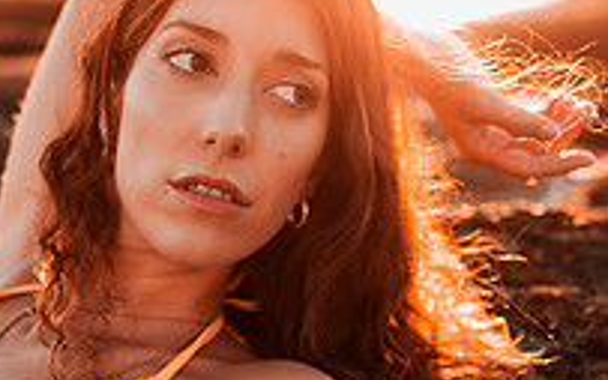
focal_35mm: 79
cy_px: 302
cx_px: 162
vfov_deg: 16.4
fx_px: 1309
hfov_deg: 25.9
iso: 50
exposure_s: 1/1250
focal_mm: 35
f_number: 1.8
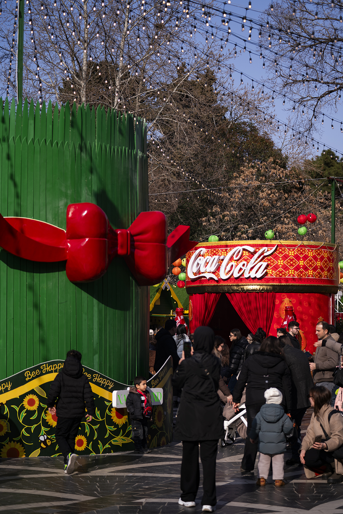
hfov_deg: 17.7
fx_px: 1100
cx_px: 172
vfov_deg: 26.3
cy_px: 257
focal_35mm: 77
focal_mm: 77
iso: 80
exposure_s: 1/2500
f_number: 2.8
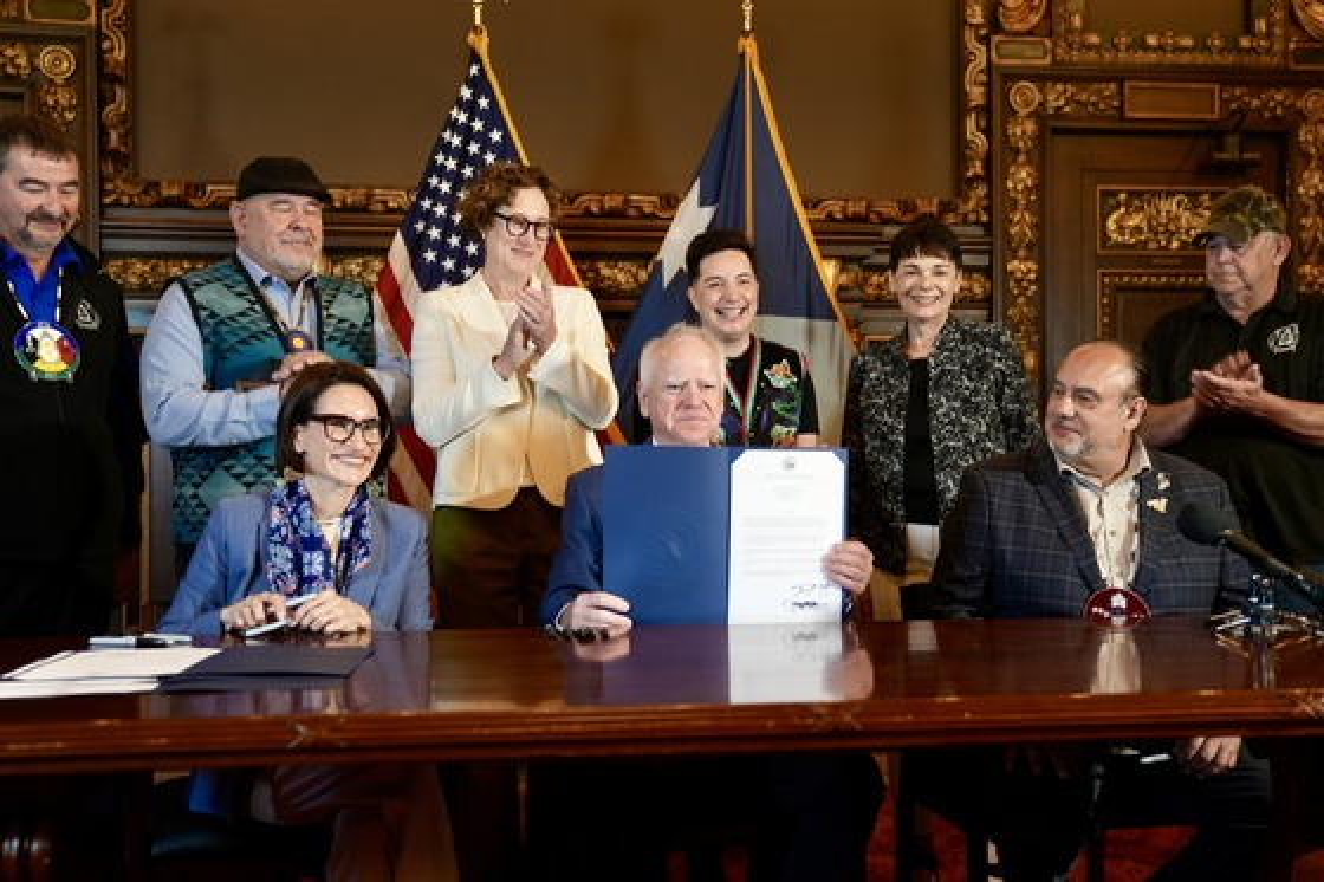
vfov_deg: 34.2
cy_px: 441
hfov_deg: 49.6
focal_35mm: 39
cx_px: 662
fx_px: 1434
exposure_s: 1/80
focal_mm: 39
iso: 1600
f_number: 2.8
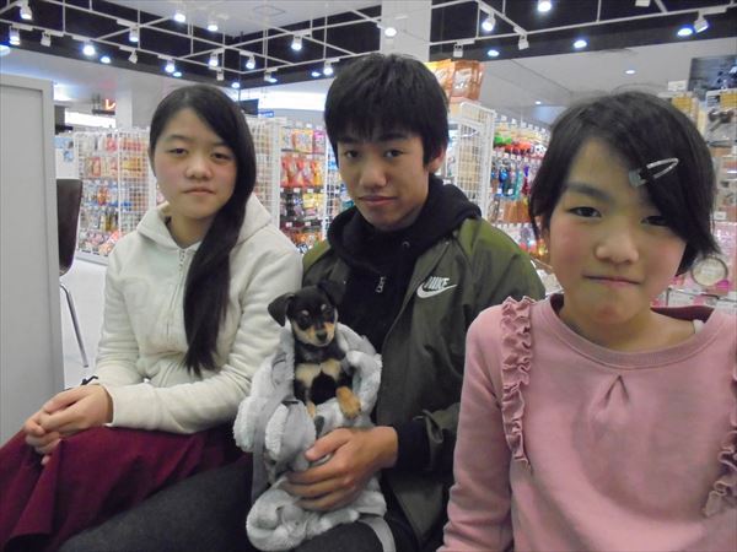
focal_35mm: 26
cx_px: 368
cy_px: 276
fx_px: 554
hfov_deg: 67.3
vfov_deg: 53.1
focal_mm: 4.6
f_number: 3.5
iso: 800
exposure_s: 1/100
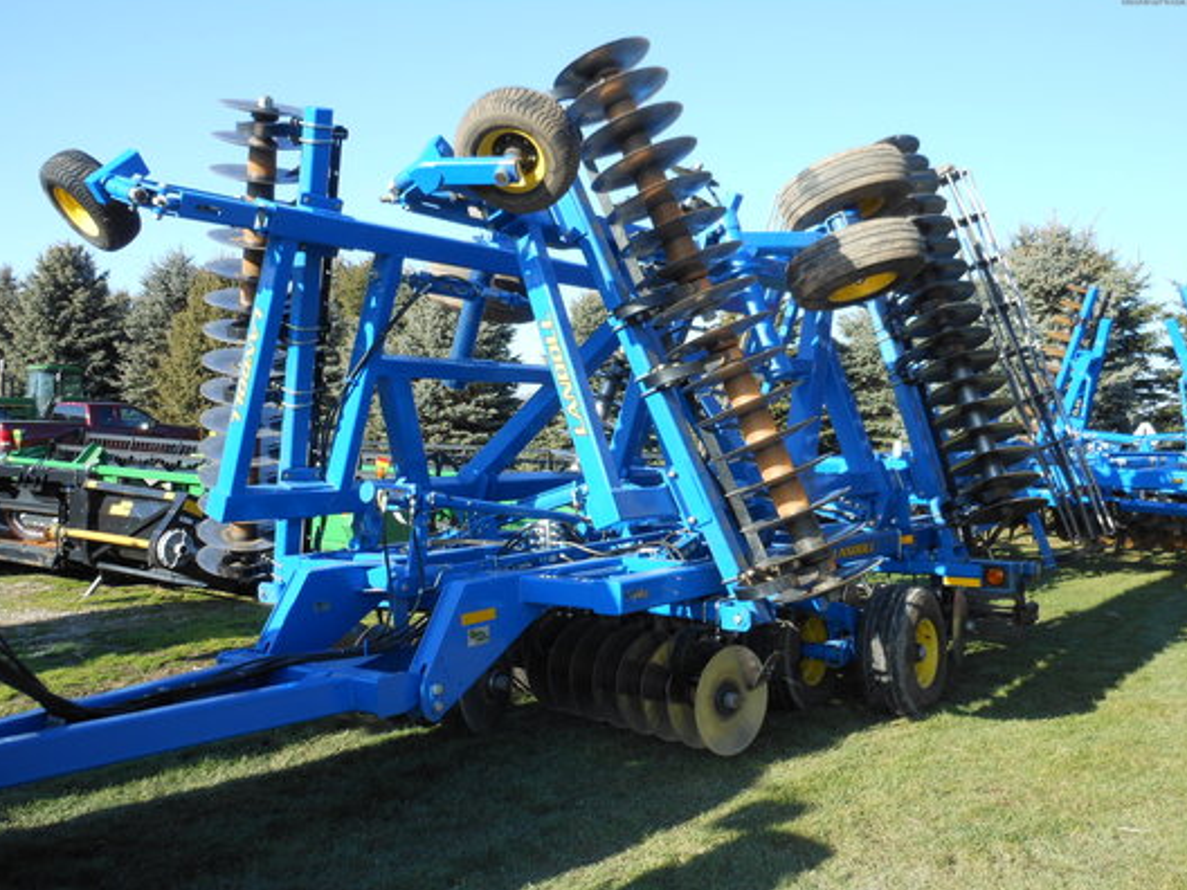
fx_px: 1166
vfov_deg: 41.8
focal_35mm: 34
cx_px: 594
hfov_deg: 54.0
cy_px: 449
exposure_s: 1/250
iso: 80
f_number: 4
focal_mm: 5.9
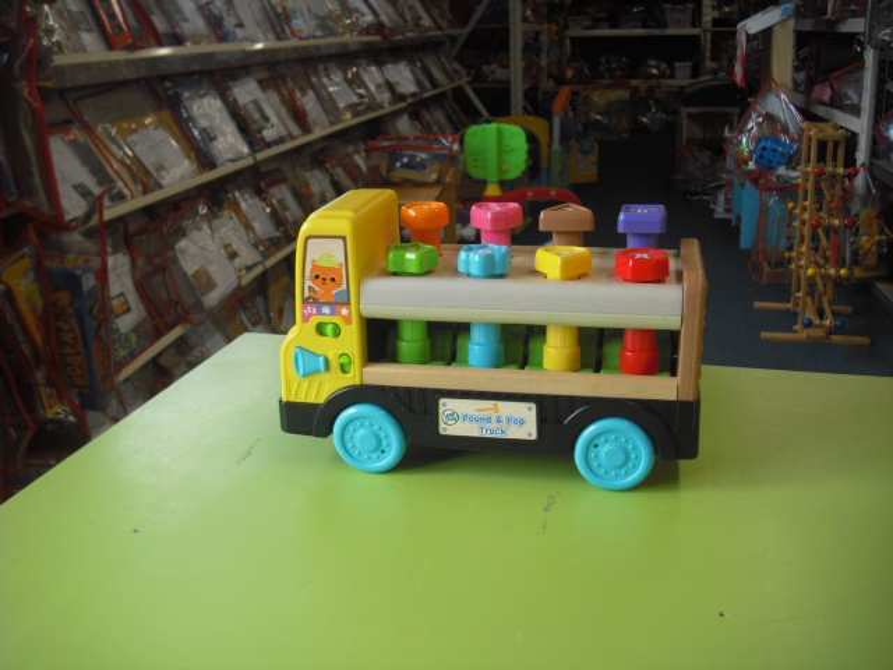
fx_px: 980
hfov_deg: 49.0
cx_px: 446
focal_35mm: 38
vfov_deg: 37.7
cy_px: 335
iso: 100
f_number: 2.8
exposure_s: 1/250
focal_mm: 6.2
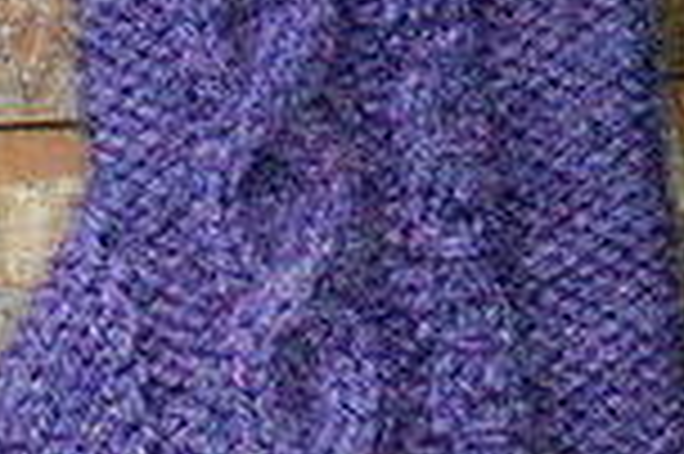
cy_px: 557
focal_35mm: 1646
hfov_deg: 1.3
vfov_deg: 0.8
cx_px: -382
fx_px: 31240
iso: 800
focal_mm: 260
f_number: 5.3
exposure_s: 1/80
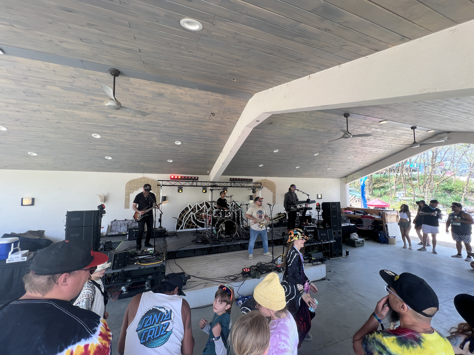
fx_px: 178
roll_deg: +1.4
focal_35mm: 13
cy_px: 178
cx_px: 237
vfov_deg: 89.9
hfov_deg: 106.2
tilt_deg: +2.1
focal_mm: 1.57
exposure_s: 1/113
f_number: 1.8
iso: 32
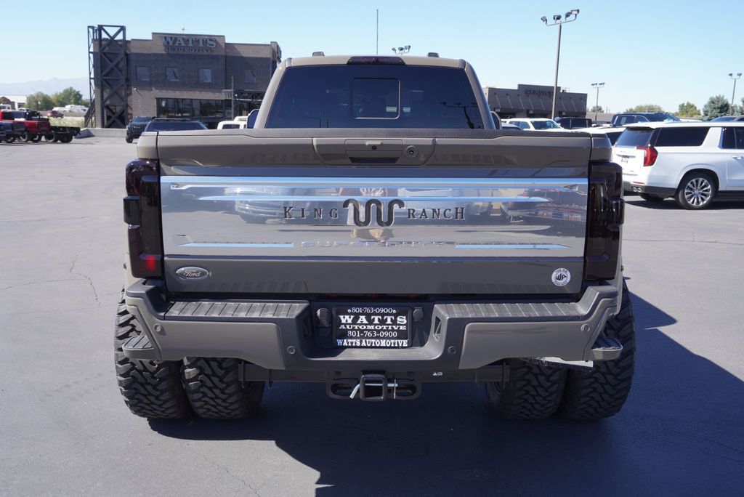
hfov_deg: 59.5
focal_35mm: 32
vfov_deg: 41.8
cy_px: 248
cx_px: 372
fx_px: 651
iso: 100
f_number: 6.3
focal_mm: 21
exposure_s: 1/160
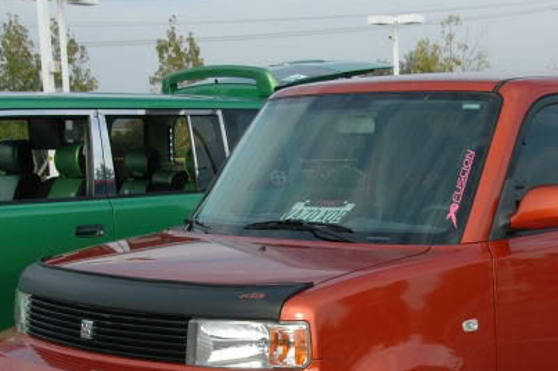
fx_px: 1206
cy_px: 313
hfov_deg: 25.9
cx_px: 379
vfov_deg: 17.3
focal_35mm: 78
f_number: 5
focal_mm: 29
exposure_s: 1/500
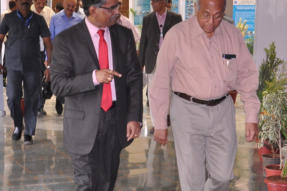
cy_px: 124
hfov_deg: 21.7
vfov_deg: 14.5
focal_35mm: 94
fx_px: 748
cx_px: 127
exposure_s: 1/125
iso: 800
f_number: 7.1
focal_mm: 26
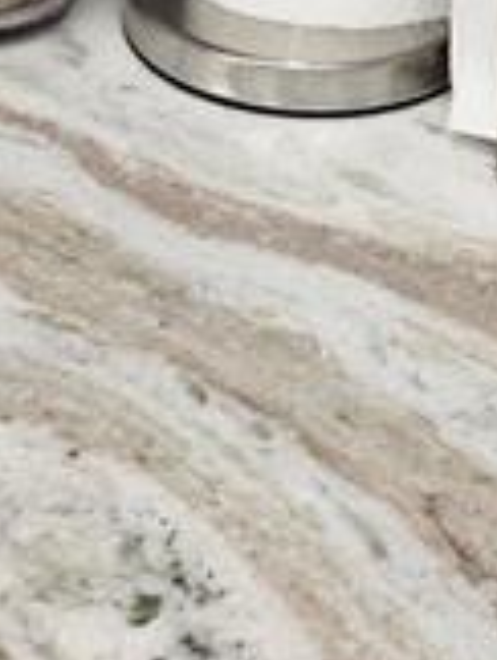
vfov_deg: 15.1
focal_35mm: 109
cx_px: 257
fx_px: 2081
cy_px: -595
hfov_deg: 13.6
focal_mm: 6.3
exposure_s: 1/120
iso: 125
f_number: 1.7
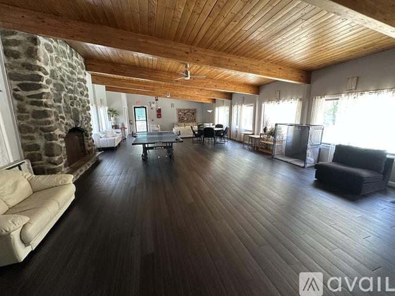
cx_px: 198
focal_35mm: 14
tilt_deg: -11.5
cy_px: 148
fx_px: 160
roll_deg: +0.4
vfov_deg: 85.7
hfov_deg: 102.1
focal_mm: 2.22
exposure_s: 1/61
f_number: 2.2
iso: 400
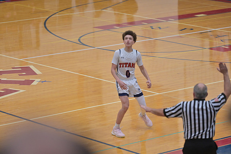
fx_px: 1122
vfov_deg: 7.8
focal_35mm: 175
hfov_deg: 11.8
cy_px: 77
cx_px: 116
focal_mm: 175
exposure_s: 1/800
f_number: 4
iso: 2500
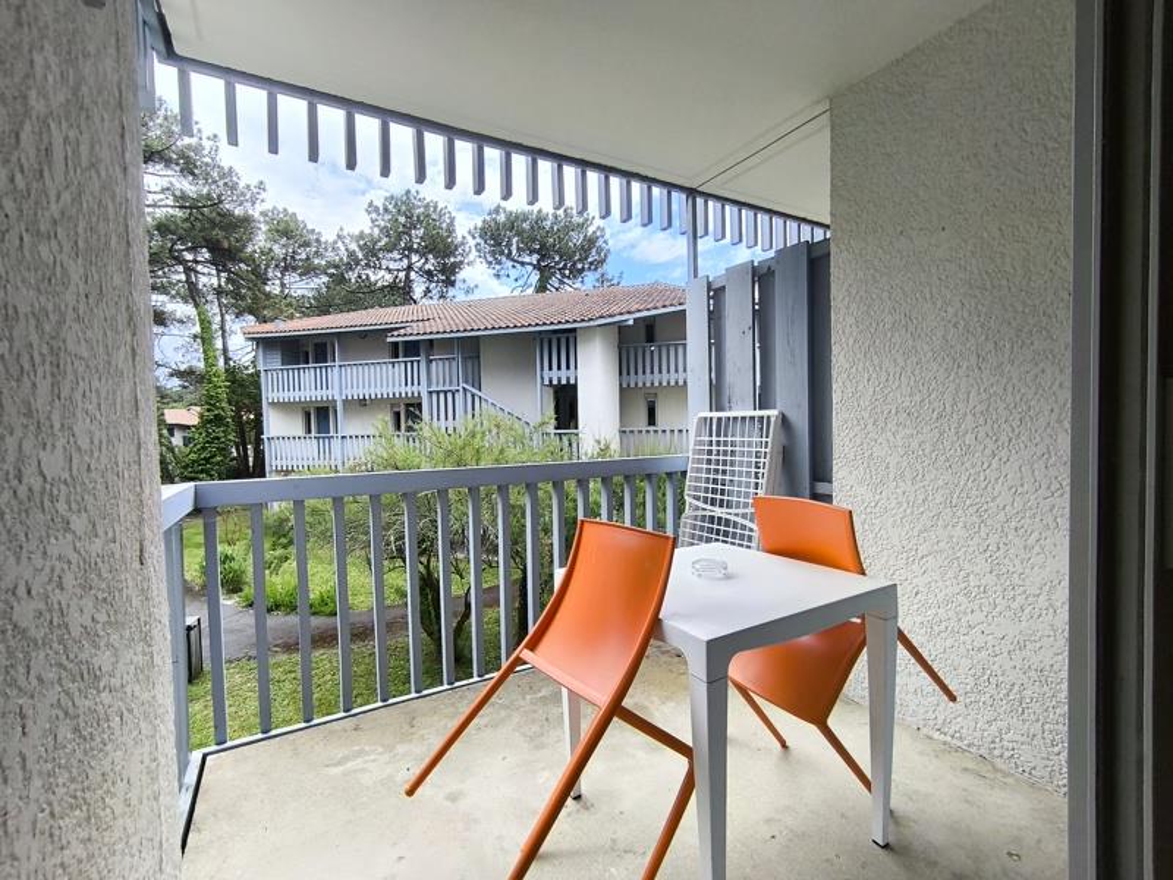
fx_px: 542
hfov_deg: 94.5
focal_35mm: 16
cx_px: 586
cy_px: 440
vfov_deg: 78.1
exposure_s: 1/642
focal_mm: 1.65
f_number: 2.2
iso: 50
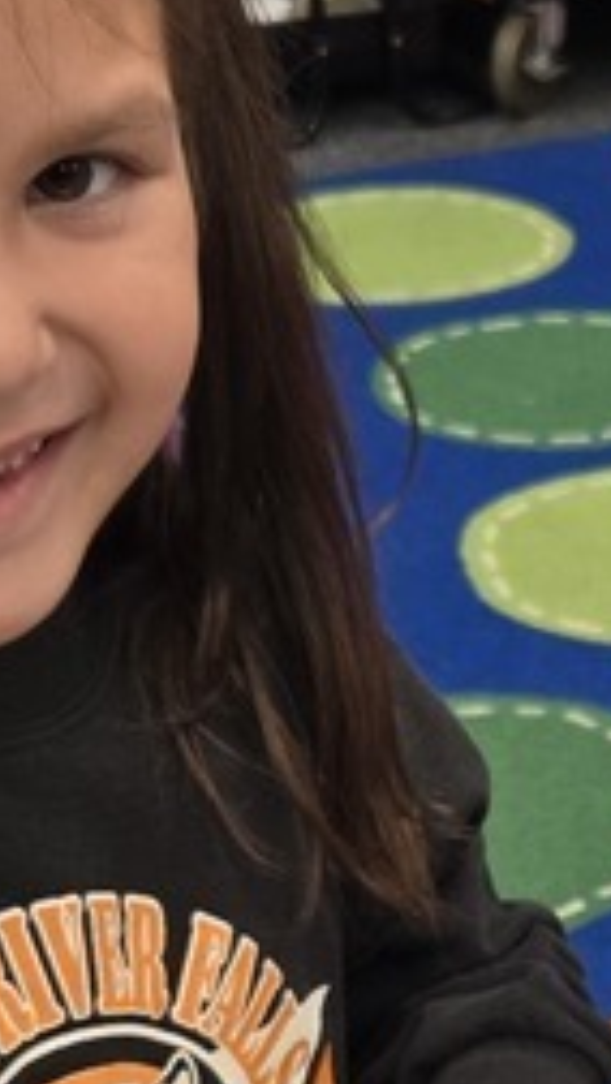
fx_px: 2934
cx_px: 878
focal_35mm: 102
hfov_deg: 11.5
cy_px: 1019
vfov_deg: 20.4
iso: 160
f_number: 1.8
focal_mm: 5.4
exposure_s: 1/120
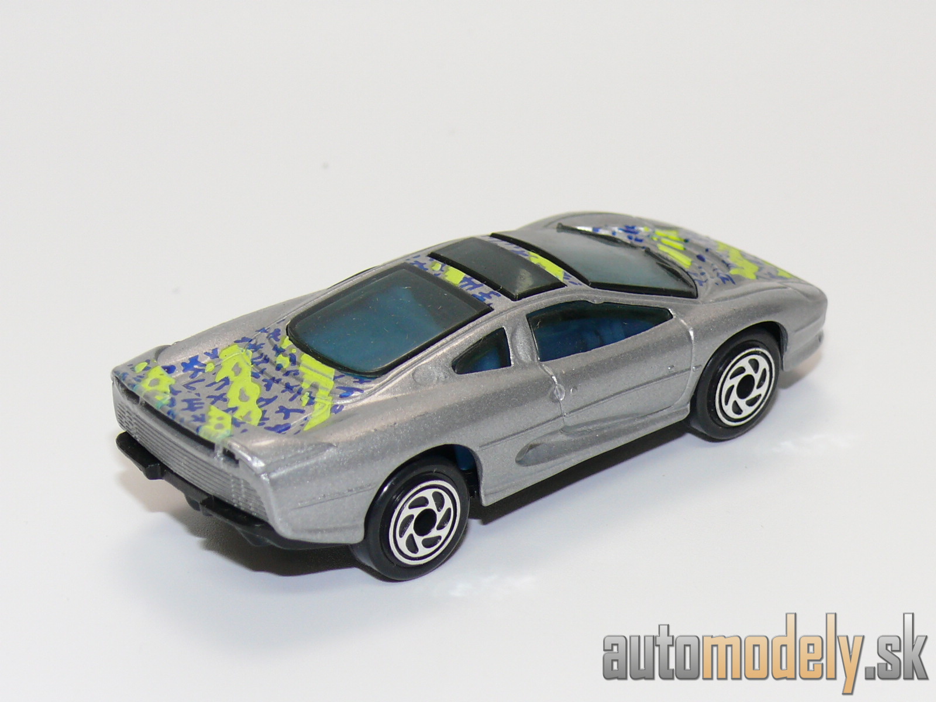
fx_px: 2785
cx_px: 468
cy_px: 351
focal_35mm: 103
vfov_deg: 14.4
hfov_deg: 19.1
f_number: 4
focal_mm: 13.5
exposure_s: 1/30
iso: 100
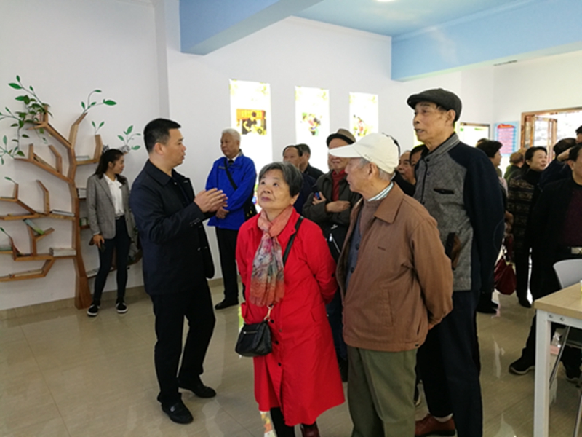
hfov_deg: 65.3
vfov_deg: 51.4
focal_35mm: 27
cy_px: 218
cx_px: 291
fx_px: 454
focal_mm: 4.5
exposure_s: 1/50
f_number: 2.2
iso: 160
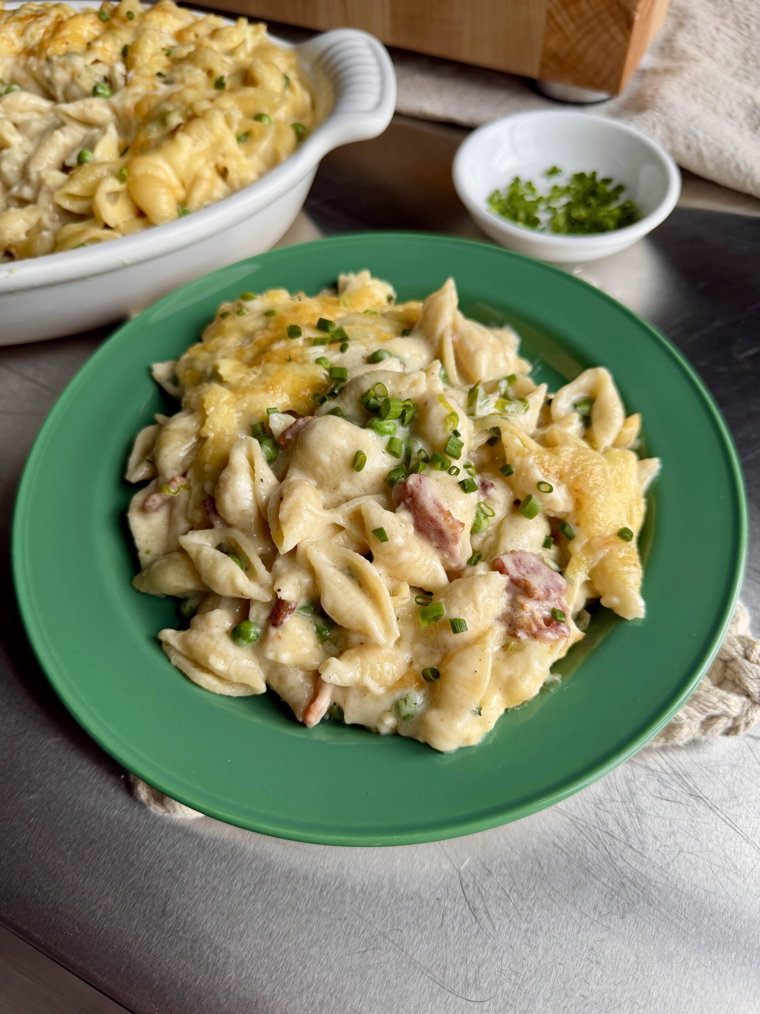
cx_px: 380
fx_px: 703
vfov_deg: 71.6
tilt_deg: -57.7
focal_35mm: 24
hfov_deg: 56.8
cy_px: 507
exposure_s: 1/248
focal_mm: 6.76
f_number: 1.78
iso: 64
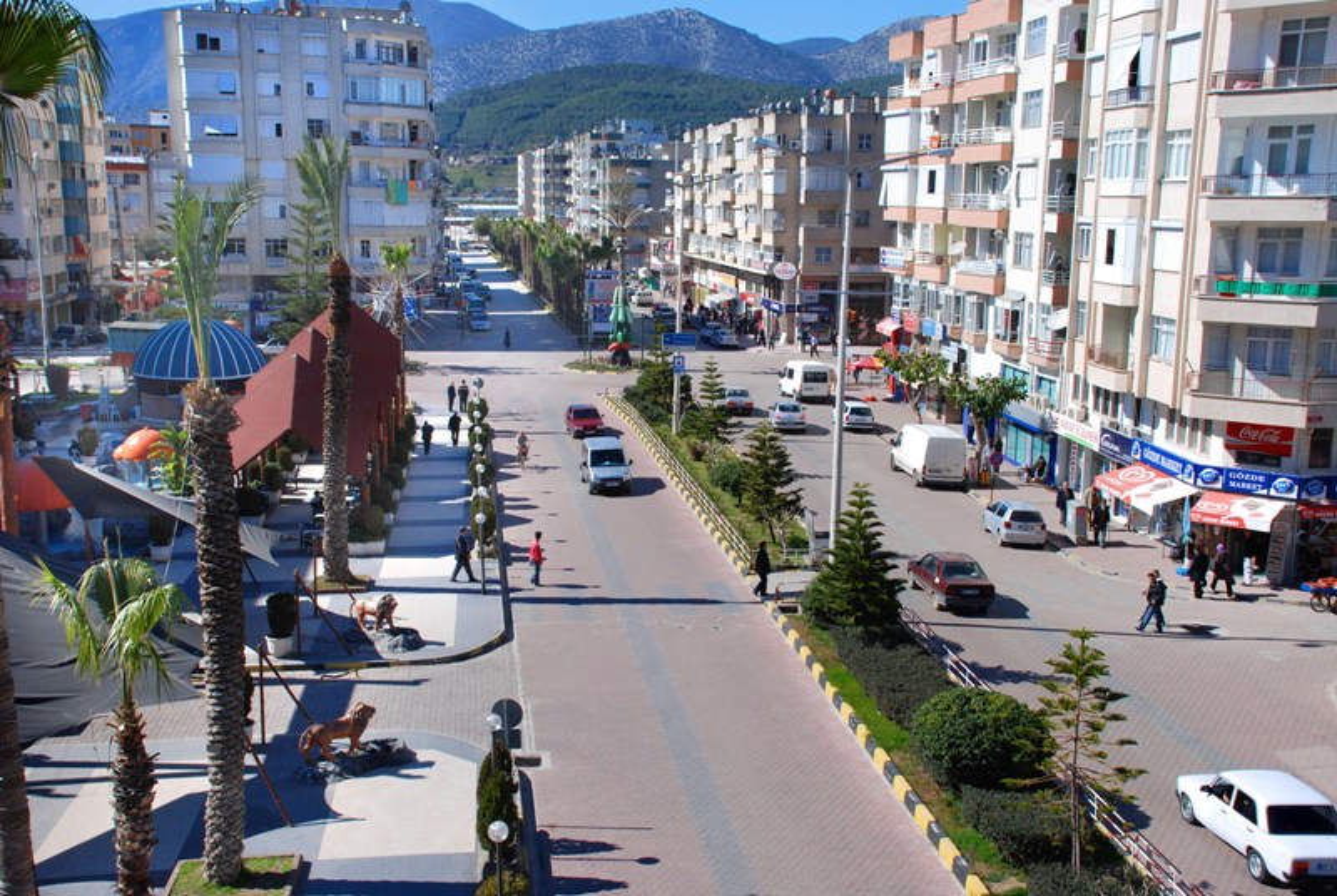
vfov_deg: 34.3
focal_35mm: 39
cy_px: 448
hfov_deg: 49.5
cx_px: 668
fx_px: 1451
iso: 100
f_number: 8
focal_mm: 26
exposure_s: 1/250
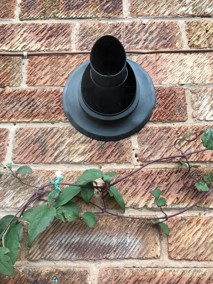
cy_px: 142
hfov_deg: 48.2
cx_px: 106
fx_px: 238
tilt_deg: +17.2
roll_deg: +0.6
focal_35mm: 29
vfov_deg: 61.7
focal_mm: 4.15
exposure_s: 1/33
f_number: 2.2
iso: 25
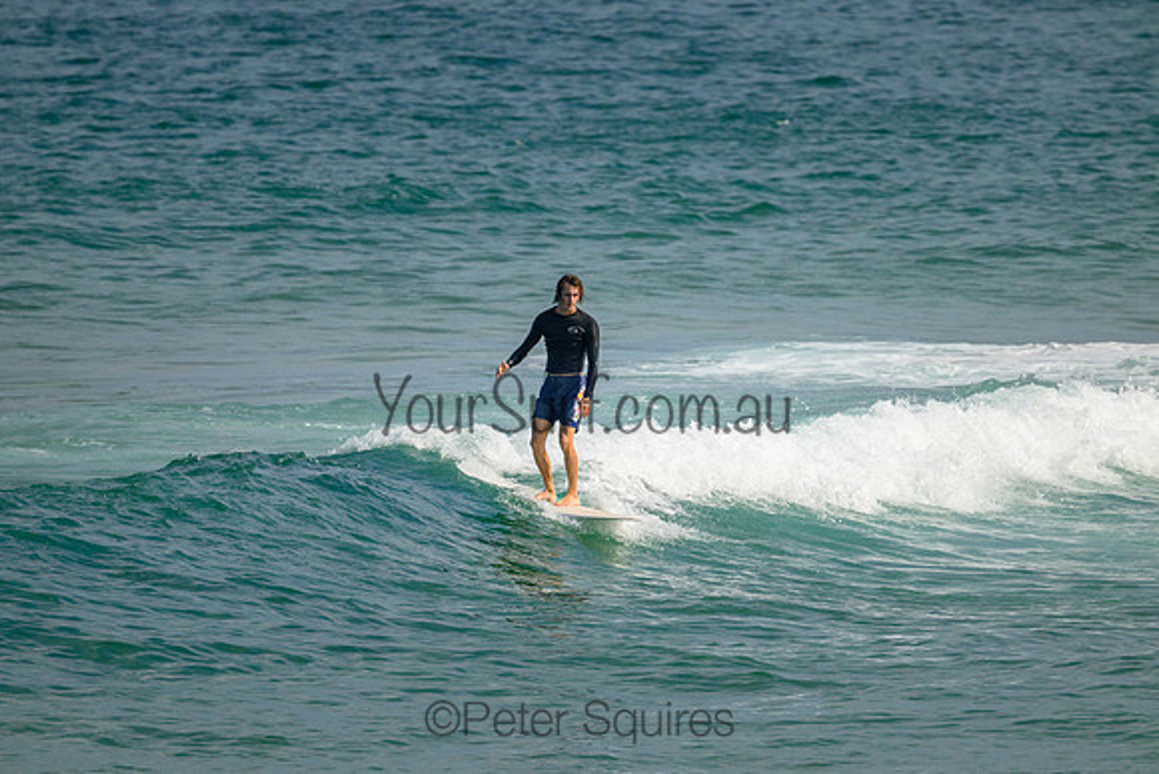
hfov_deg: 2.6
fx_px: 25760
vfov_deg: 1.7
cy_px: 387
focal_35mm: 800
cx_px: 580
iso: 900
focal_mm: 800
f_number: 11
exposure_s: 1/2000
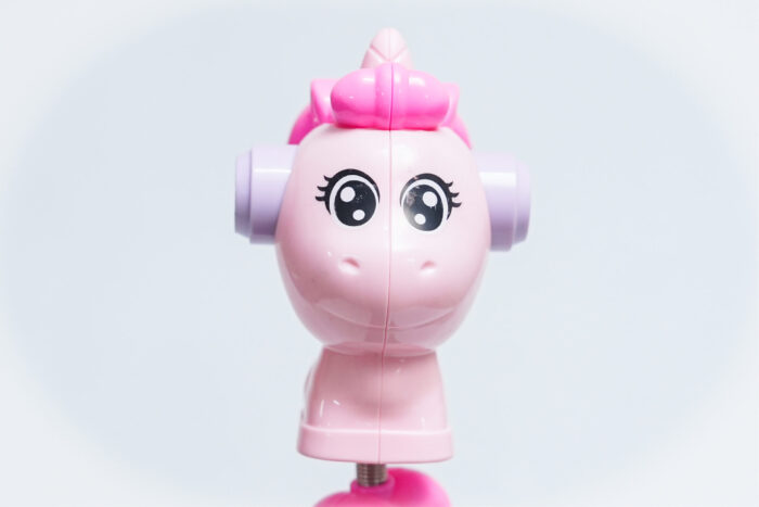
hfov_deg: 19.5
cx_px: 380
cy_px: 254
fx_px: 2214
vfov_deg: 13.0
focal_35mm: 105
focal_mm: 70
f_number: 4.5
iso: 3200
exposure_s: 1/640
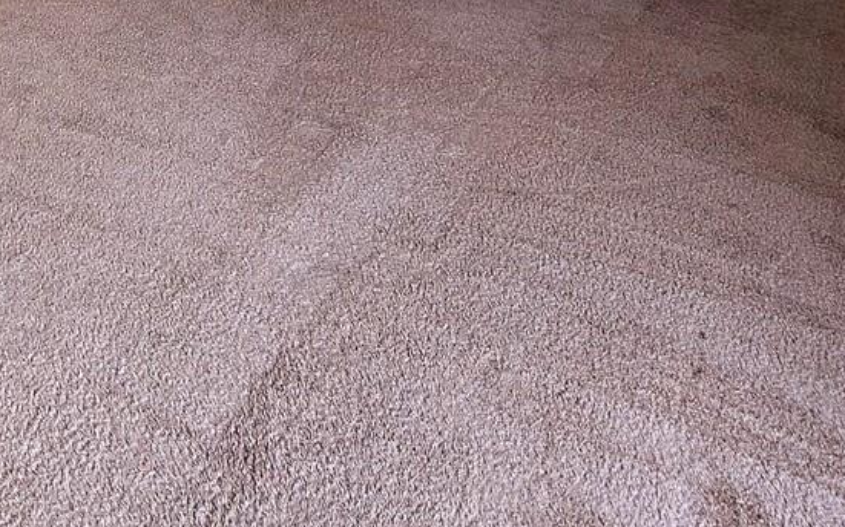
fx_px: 921
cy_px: -294
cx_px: 115
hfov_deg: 45.5
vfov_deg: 24.0
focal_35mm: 40
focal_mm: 2.2
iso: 64
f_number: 2.2
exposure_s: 1/60.2
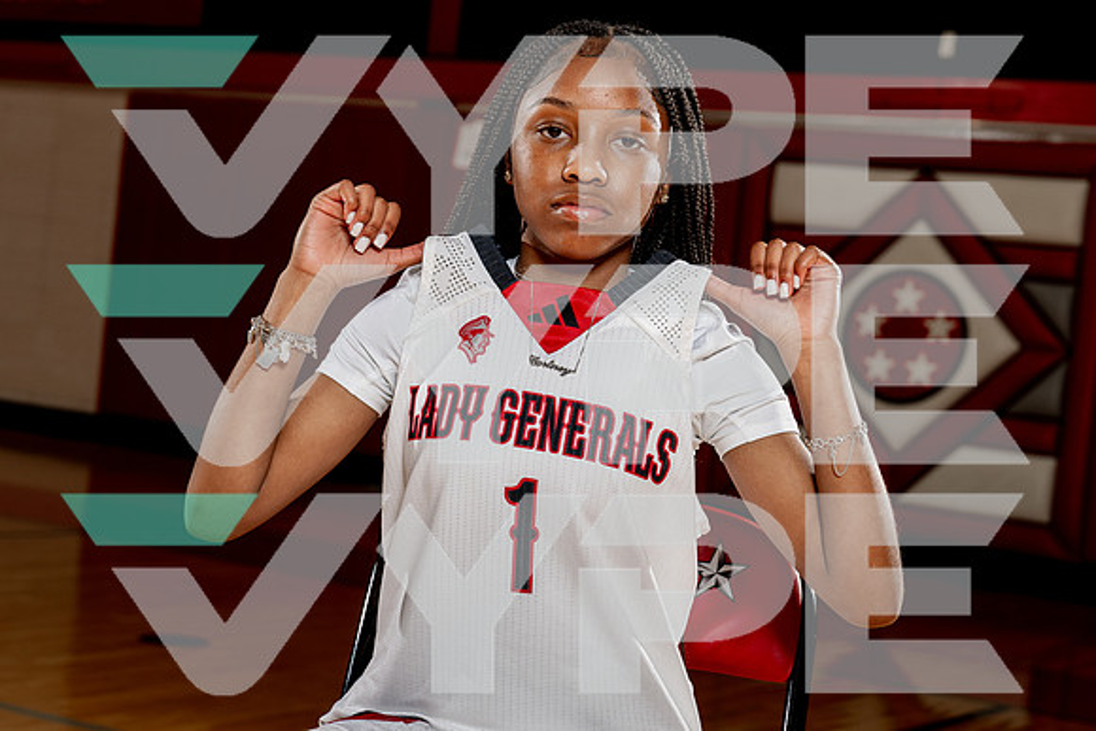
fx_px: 2238
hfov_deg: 27.5
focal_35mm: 74
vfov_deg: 18.6
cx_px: 548
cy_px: 366
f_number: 5.6
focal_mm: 70
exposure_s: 1/250
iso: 640
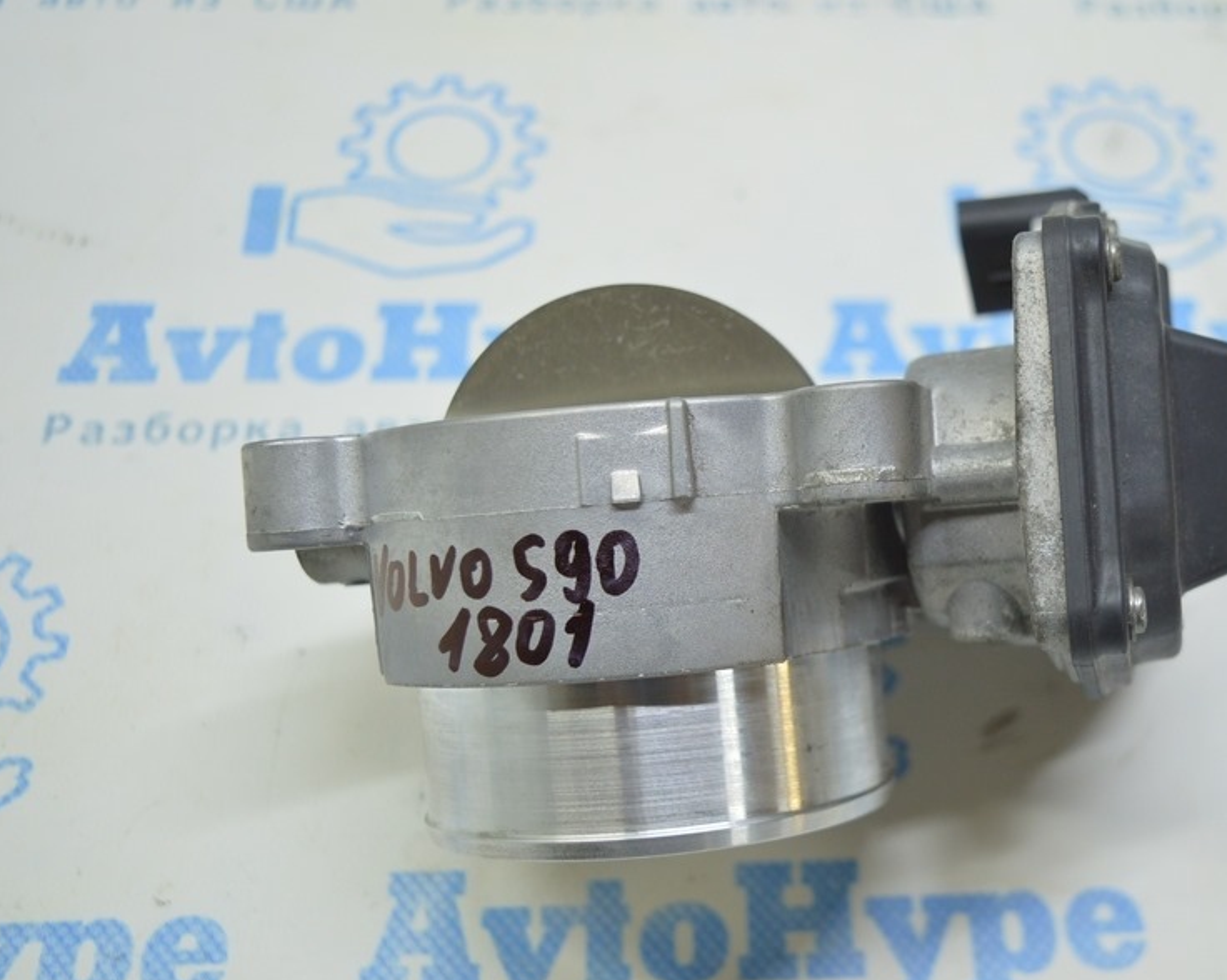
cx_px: 787
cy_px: 554
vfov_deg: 32.0
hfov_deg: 39.2
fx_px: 1706
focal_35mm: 47
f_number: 4
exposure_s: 1/40
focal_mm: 24
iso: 400
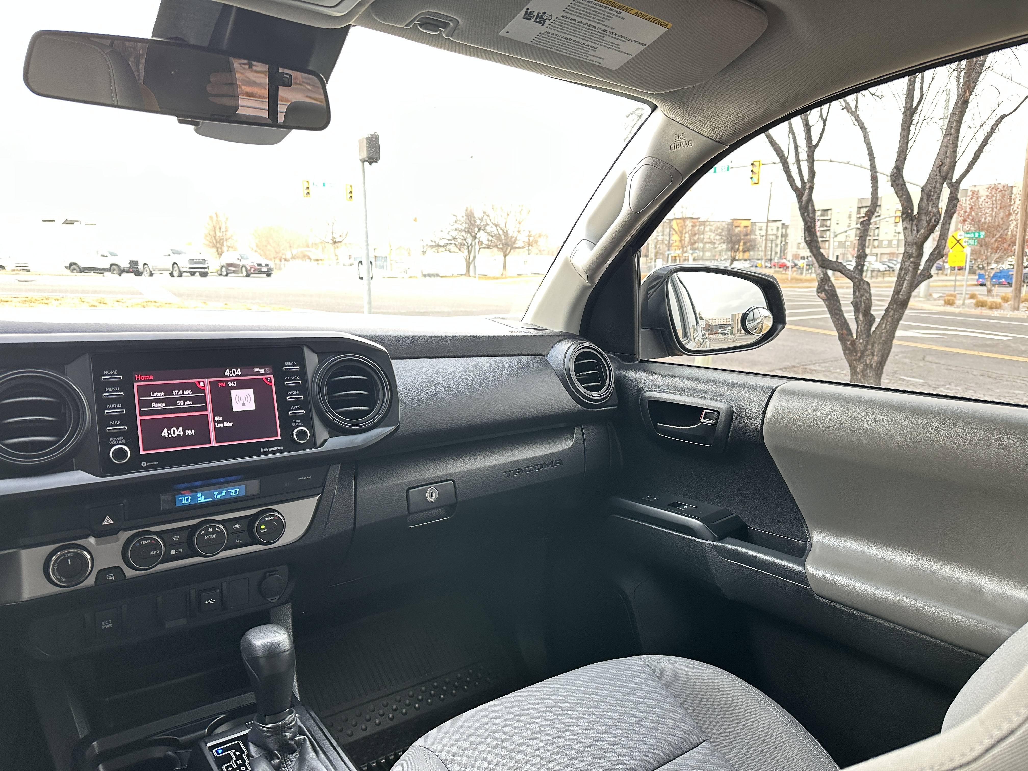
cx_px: 514
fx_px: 713
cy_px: 386
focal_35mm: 24
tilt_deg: -9.3
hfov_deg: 71.6
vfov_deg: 56.8
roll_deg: -0.2
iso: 250
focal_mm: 6.86
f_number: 1.78
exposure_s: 1/62
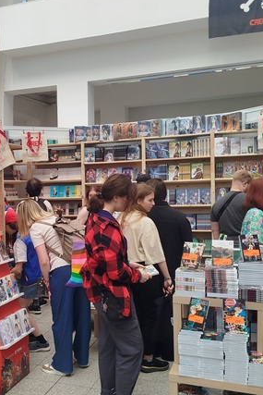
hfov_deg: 33.1
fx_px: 427
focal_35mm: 39
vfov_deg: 49.5
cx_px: 48
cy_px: 212
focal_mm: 5.31
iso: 50
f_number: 1.7
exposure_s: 1/250
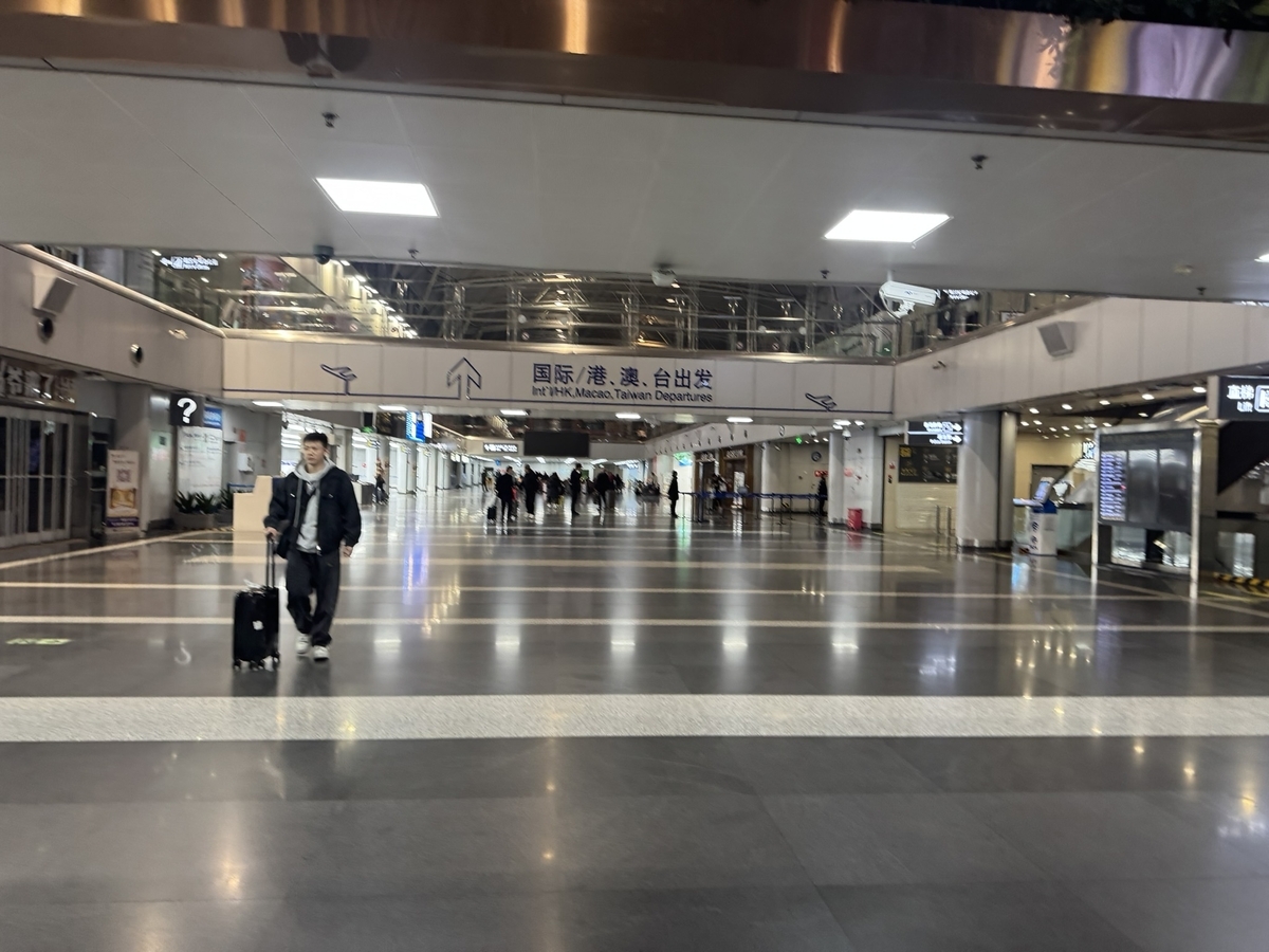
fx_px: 880
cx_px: 634
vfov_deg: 56.8
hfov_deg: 71.6
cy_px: 476
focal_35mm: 24
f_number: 1.78
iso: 250
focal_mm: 6.76
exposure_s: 1/50
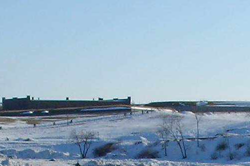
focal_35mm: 162
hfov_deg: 12.7
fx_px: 1125
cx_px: 180
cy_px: 223
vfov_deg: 8.3
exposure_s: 1/1201
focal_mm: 5.8
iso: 50
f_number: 5.6
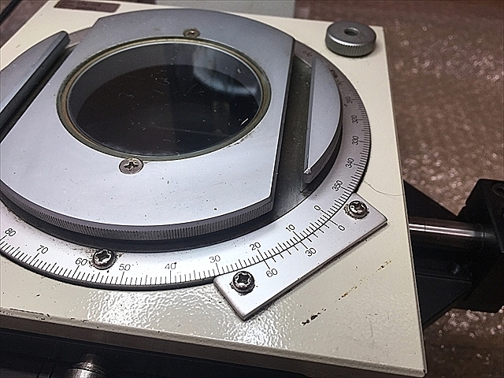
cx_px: 252
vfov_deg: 48.2
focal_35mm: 29
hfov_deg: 61.7
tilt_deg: -48.0
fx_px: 422
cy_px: 189
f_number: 2.2
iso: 25
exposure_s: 1/60
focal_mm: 4.15
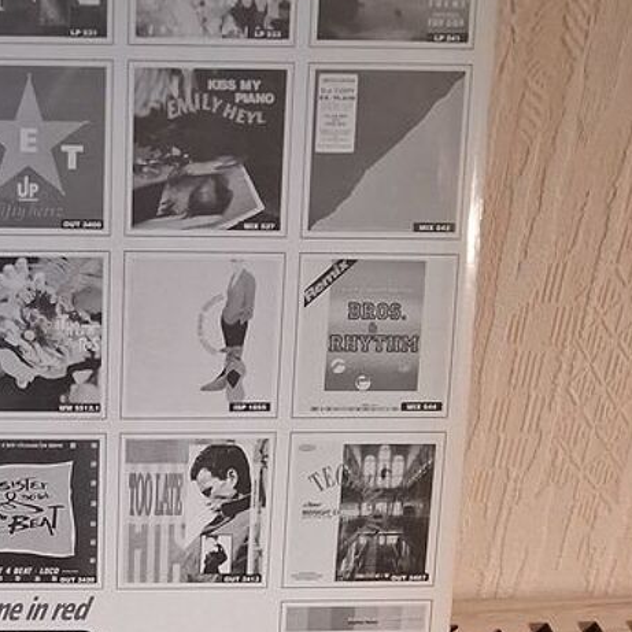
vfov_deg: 23.1
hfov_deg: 24.3
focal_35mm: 69
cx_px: 63
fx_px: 1425
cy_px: 738
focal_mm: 4
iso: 800
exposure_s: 1/25
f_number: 1.8
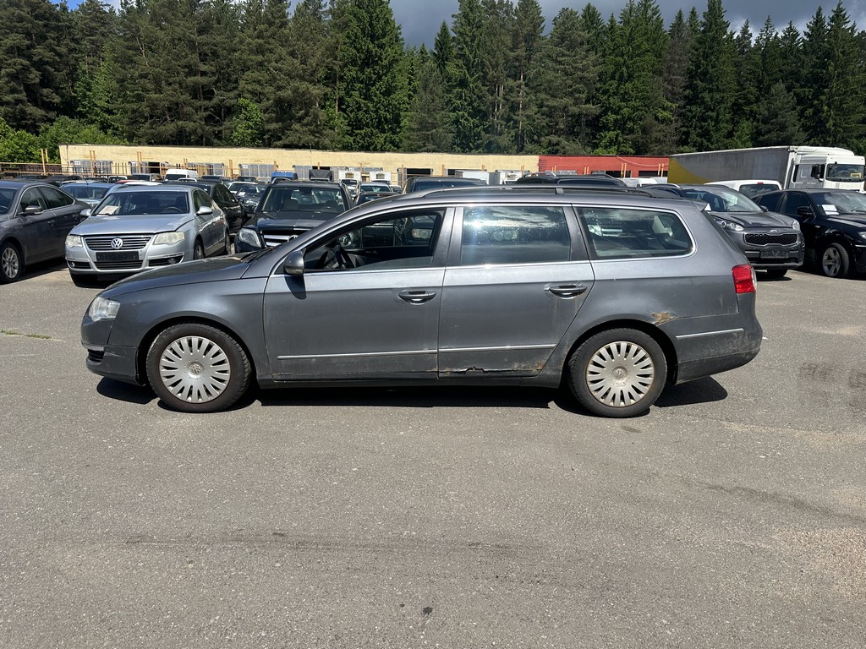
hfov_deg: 71.6
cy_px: 324
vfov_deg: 56.8
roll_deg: -1.1
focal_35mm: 24
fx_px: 600
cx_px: 433
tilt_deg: -11.5
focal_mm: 6.86
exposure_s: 1/5000
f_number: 1.78
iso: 80
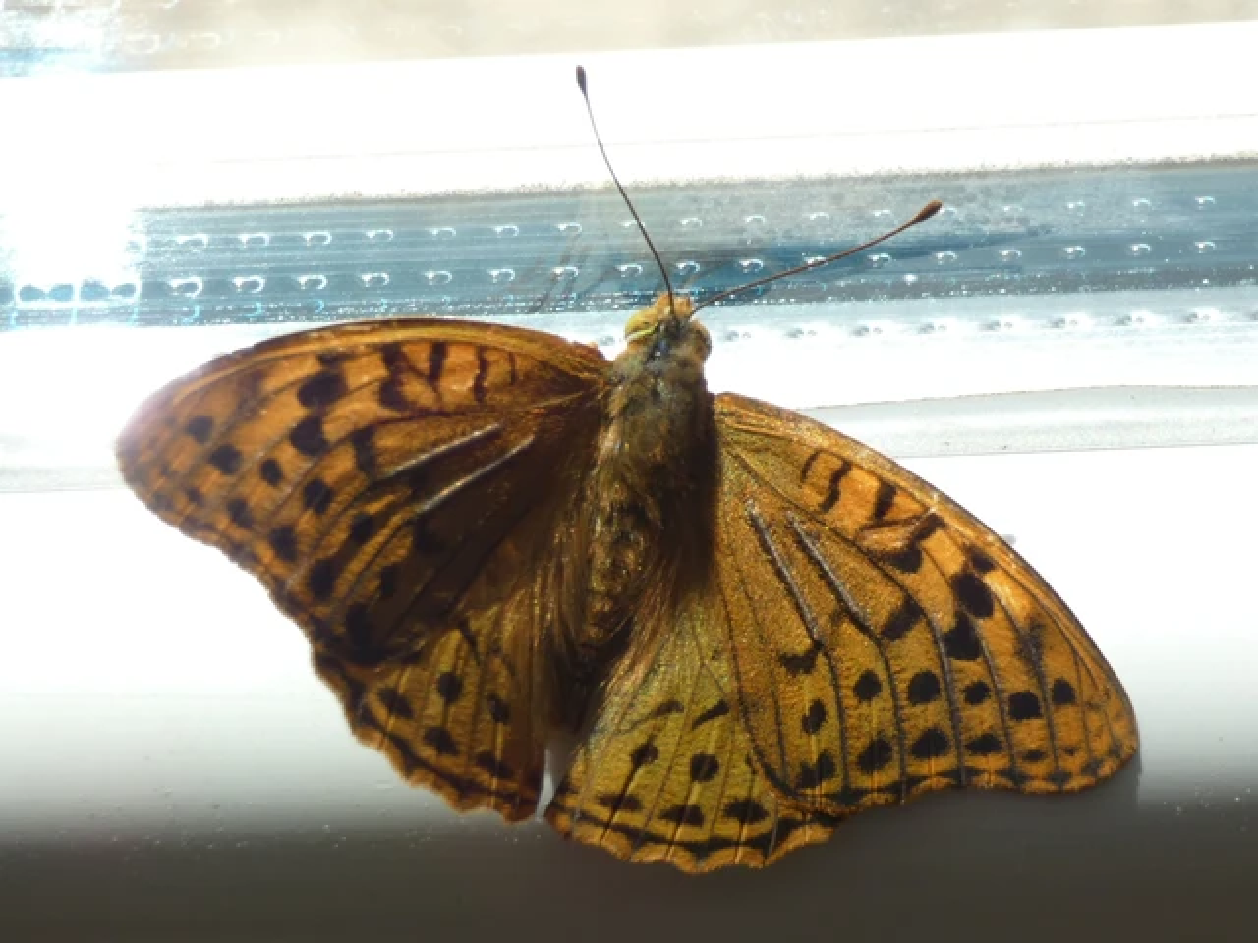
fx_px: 5815
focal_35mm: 160
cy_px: 472
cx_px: 629
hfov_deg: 12.3
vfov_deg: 9.3
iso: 80
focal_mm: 28.8
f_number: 5.4
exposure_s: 1/80
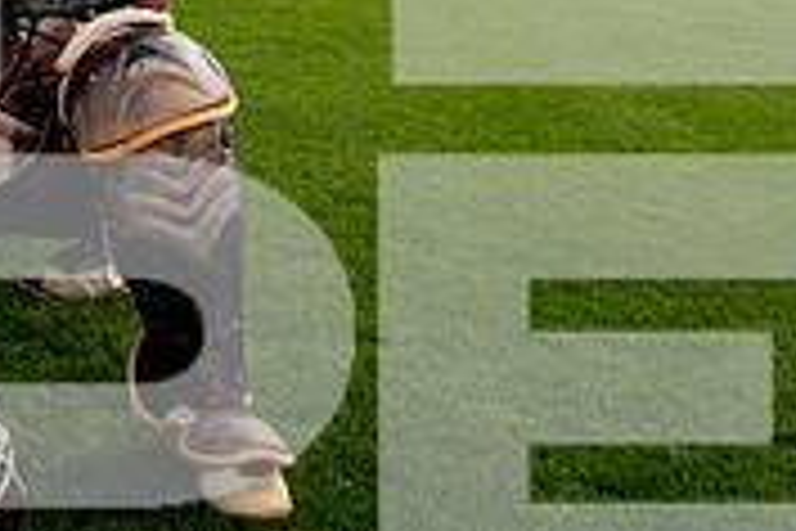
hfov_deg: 22.2
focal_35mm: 82
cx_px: -234
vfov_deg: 15.8
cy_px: -151
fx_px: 1813
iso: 100
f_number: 7.1
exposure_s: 1/250
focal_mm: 25
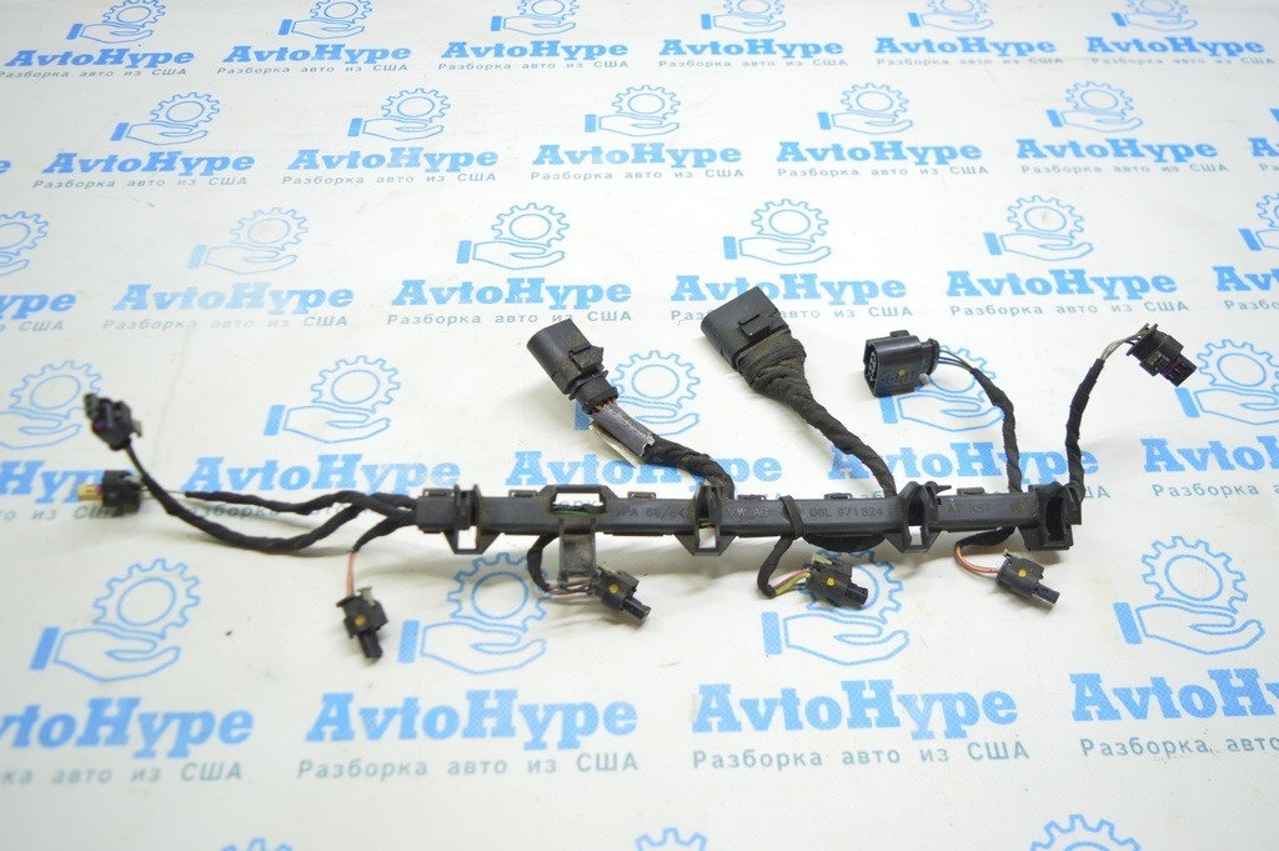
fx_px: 1065
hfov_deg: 62.0
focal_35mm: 30
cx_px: 640
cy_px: 426
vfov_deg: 43.5
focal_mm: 20
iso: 400
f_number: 3.8
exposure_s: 1/40
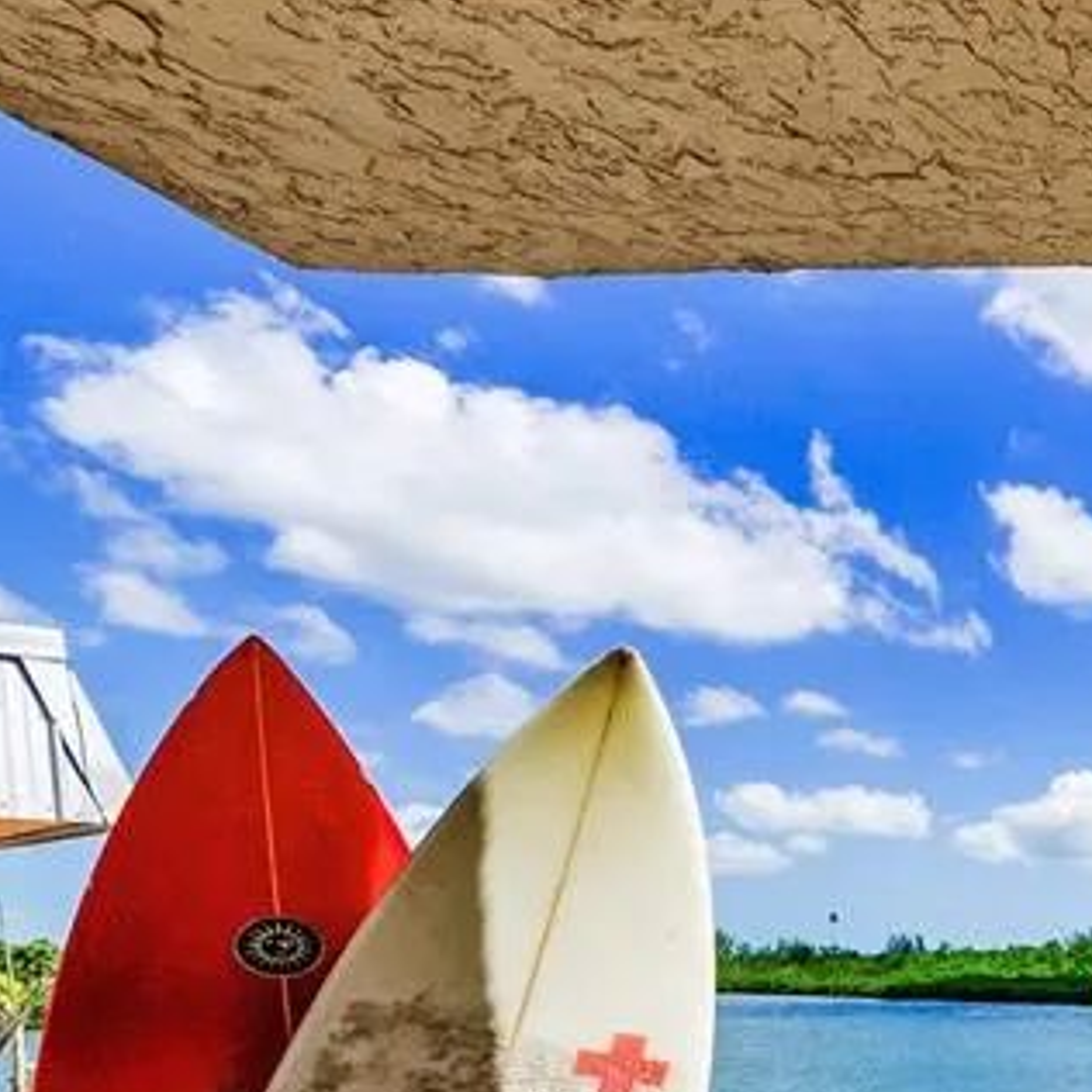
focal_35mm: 33
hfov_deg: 29.7
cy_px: 961
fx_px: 1178
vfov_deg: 45.6
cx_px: 1628
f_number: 13
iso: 400
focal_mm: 8
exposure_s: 1/400
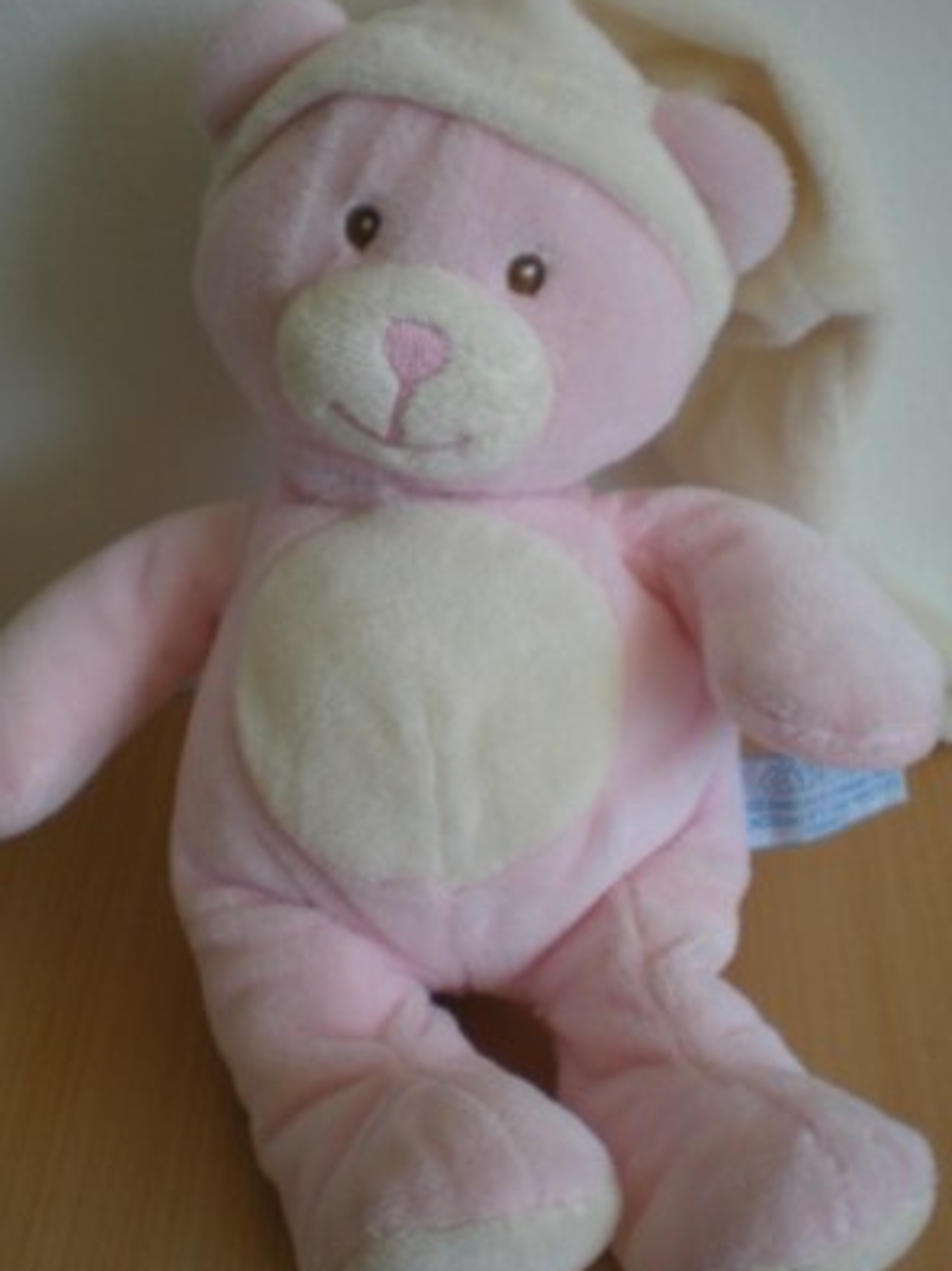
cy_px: 637
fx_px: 1834
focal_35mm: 50
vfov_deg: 38.2
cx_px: 499
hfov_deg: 29.1
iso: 64
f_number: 3.1
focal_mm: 6.3
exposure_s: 1/59.8
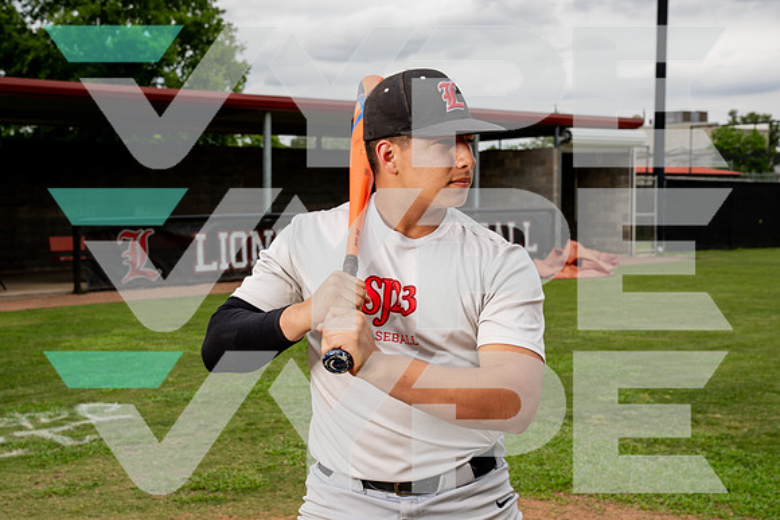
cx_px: 374
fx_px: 1184
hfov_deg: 36.5
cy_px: 250
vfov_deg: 24.8
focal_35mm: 55
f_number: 8
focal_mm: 50
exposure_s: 1/250
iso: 50
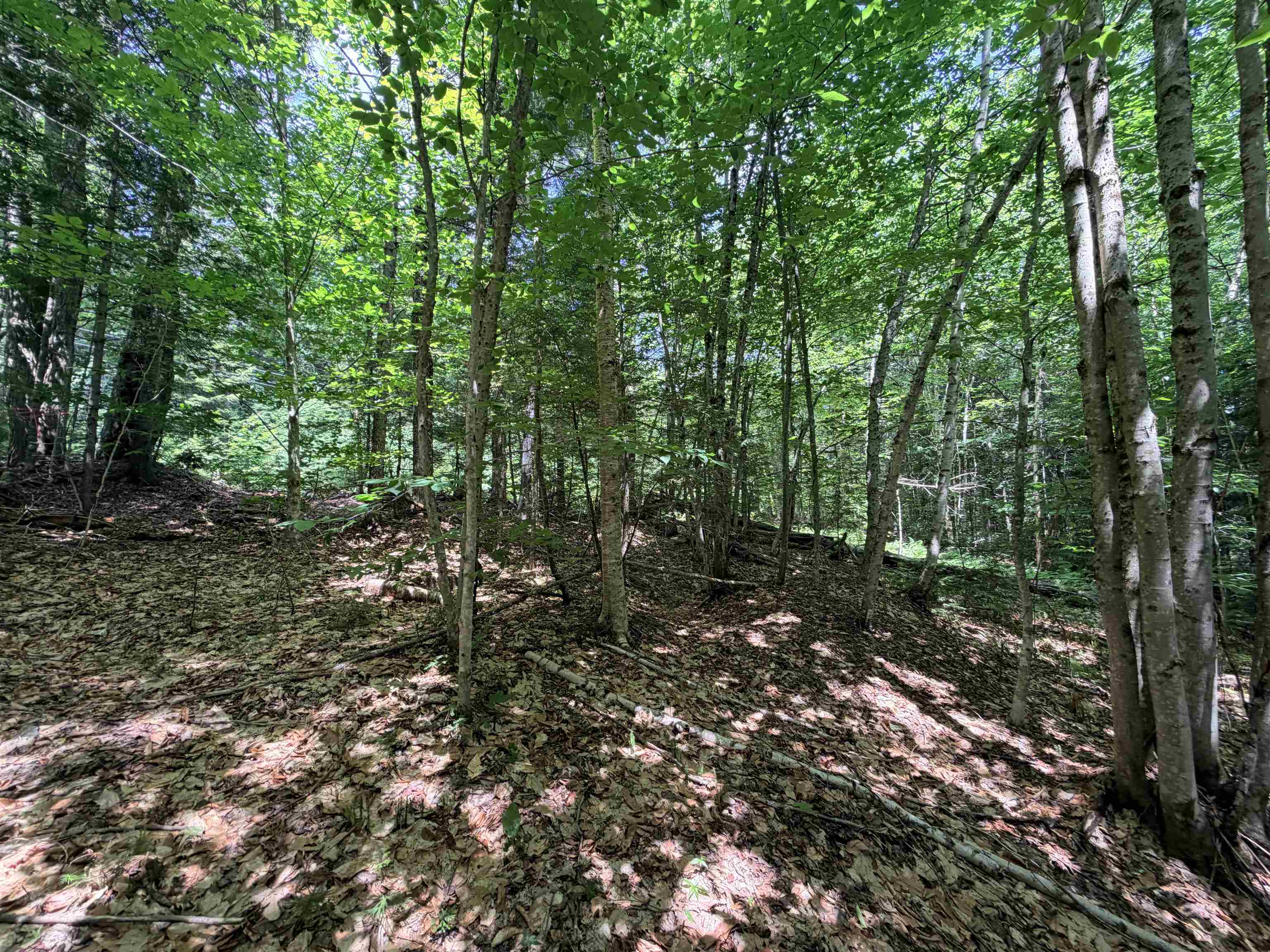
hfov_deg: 102.1
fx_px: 514
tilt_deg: +7.1
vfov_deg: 85.7
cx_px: 635
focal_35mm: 14
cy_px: 476
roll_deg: +2.3
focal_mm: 2.22
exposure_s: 1/121
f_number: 2.2
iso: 125
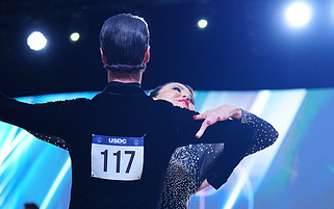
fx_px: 1175
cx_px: 153
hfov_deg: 16.2
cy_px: 260
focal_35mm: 129
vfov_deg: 10.0
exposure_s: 1/500
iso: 800
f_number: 2.8
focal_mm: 70
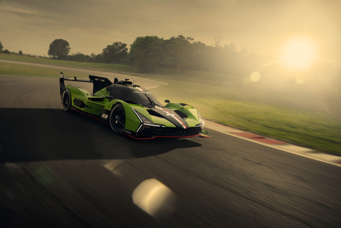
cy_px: 114
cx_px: 170
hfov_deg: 57.5
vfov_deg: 40.2
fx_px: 311
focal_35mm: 33
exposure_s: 1/40
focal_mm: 32.8
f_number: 6.3
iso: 160
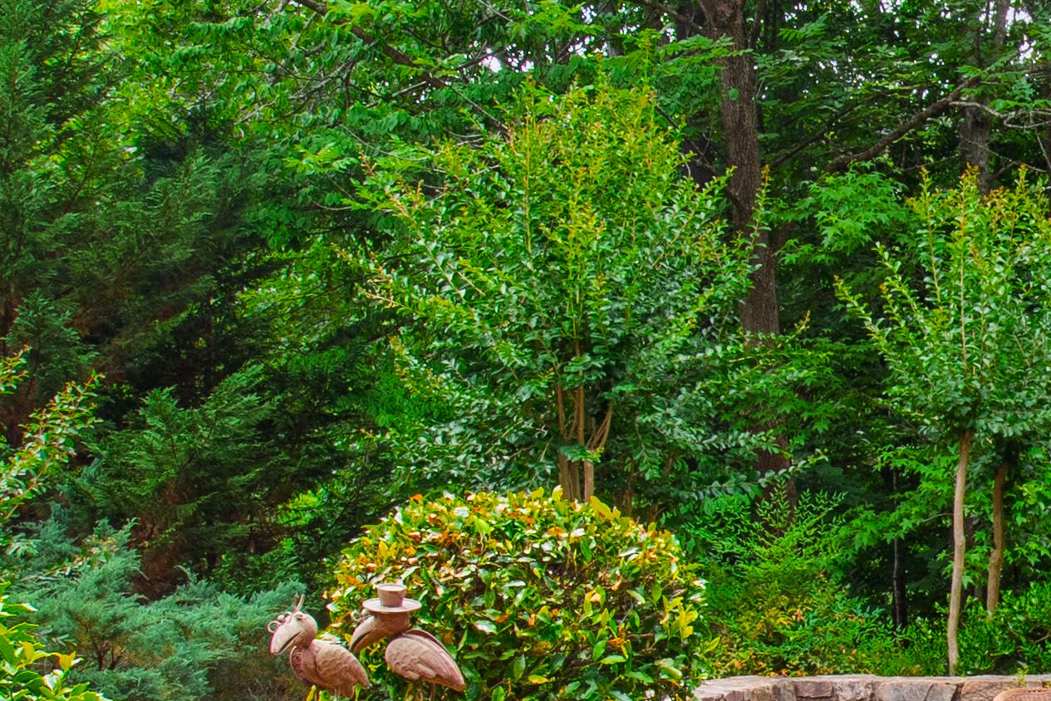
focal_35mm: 66
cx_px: 1482
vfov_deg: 20.5
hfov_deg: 25.0
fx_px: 1927
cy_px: 478
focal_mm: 10
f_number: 8
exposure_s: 1/80
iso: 100
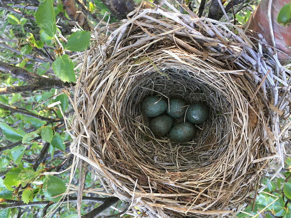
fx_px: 244
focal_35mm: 29
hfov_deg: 61.7
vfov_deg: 48.2
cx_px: 146
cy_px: 109
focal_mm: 4.15
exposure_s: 1/33
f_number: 2.2
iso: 64
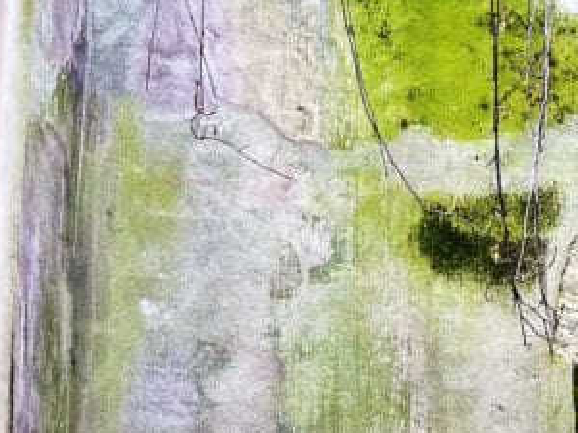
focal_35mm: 164
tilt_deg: +14.4
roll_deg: +0.7
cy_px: 597
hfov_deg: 11.5
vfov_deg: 8.9
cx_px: 902
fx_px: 2738
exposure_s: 1/64
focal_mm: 6.86
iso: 125
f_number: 1.78
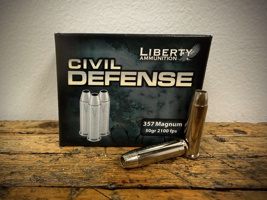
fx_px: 185
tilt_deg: -17.2
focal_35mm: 24
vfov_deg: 56.8
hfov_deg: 71.6
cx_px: 134
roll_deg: -0.3
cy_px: 100
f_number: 2.2
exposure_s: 1/120
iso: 320
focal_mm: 2.22
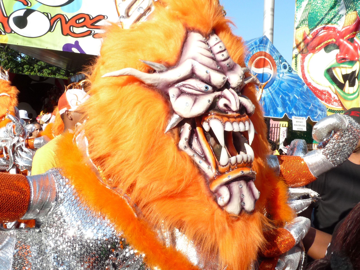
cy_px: 135
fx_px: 406
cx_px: 180
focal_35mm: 39
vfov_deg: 36.8
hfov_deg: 47.9
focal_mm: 4.8
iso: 100
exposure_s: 1/250
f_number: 5.6
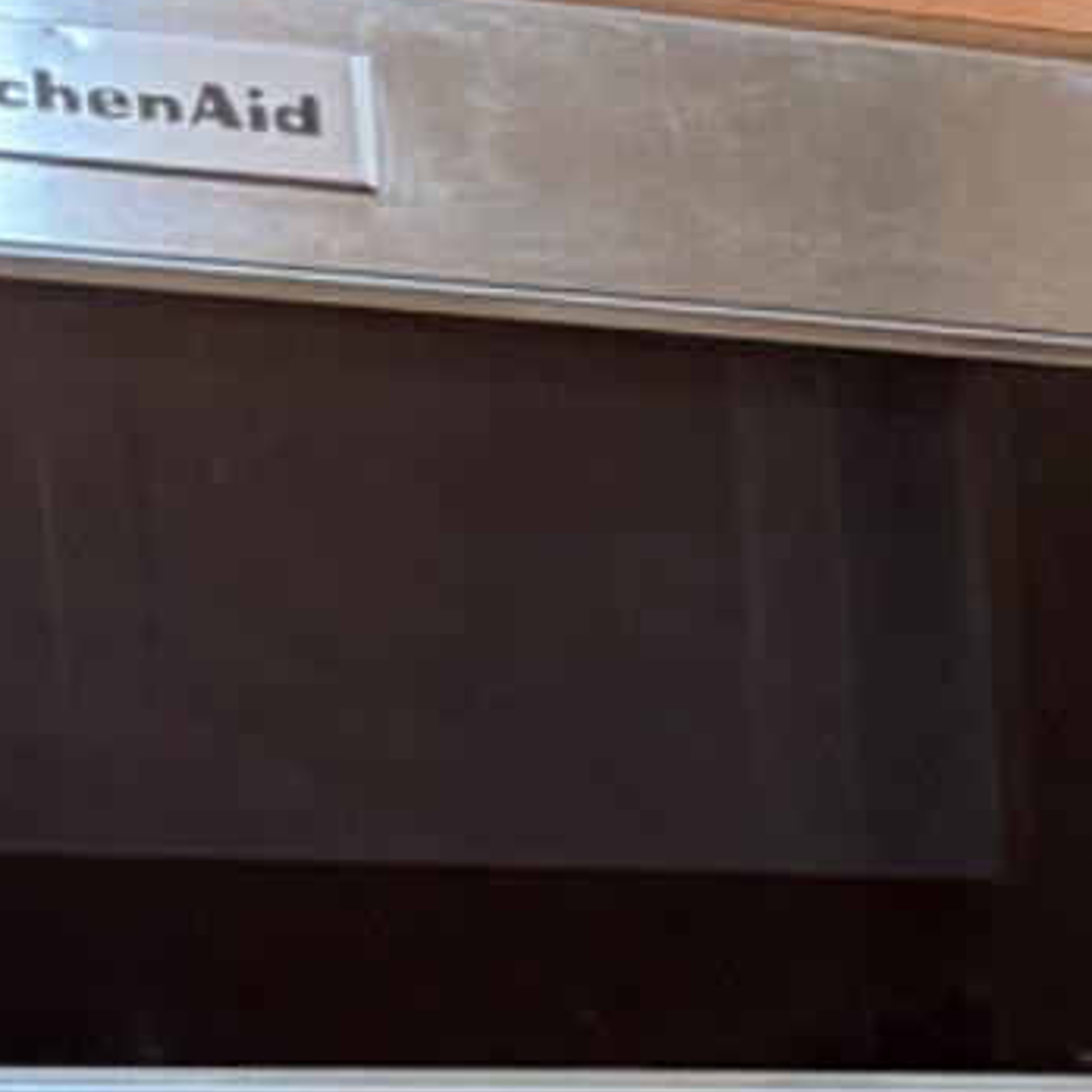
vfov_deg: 12.6
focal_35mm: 125
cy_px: 2015
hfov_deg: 11.9
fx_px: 4461
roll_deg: +1.5
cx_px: 2397
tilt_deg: -10.2
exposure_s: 1/60
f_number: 1.78
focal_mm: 6.76
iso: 320
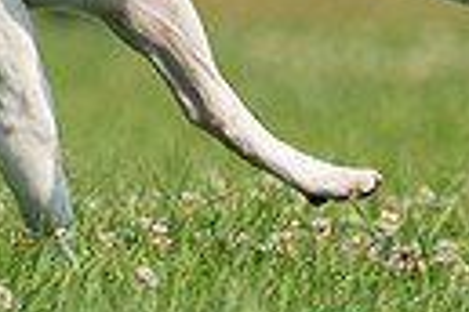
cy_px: -219
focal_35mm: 2331
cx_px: 200
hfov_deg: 0.9
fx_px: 30365
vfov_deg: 0.6
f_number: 6.3
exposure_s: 1/4000
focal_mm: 518
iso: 640
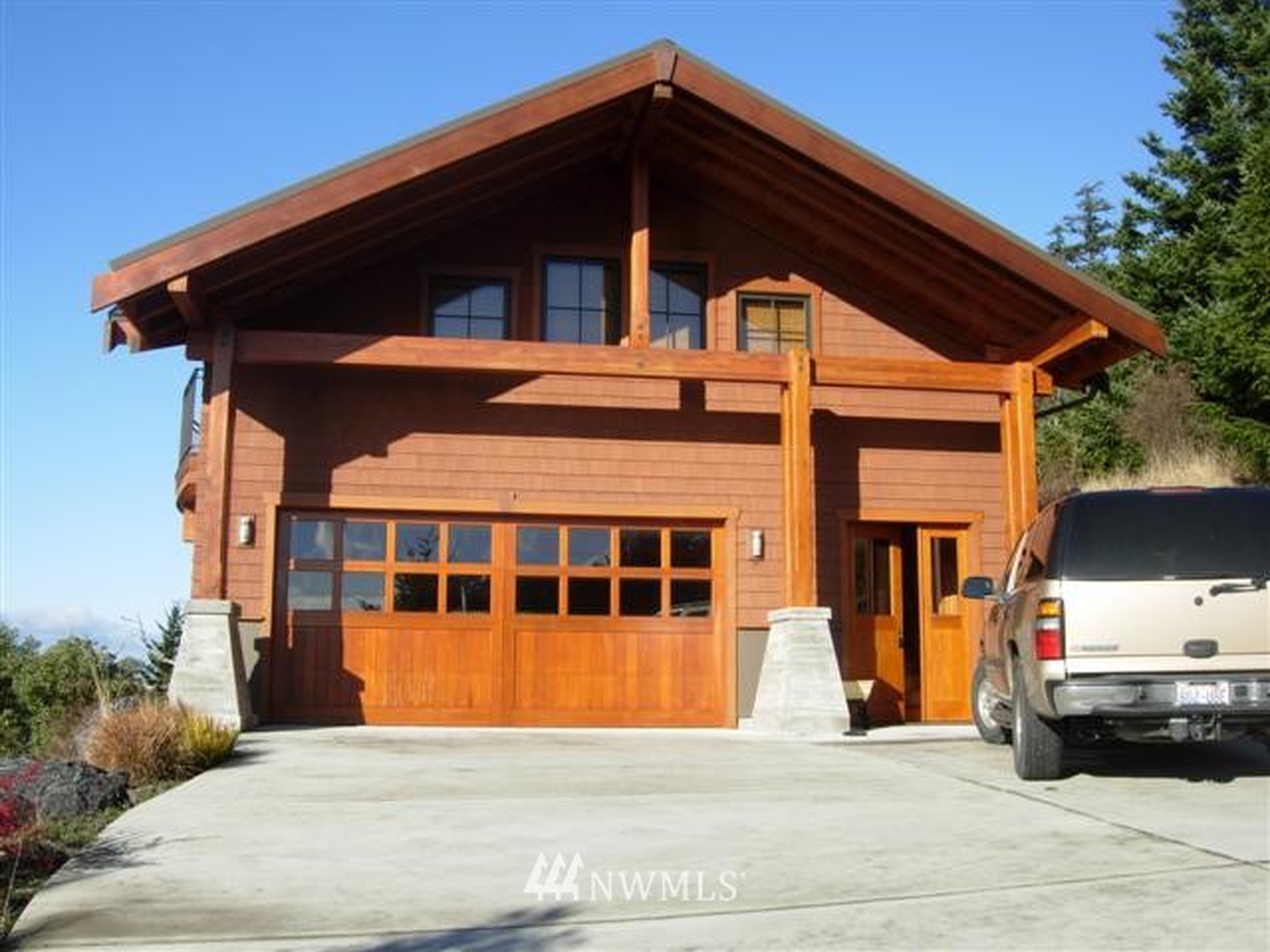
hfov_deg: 51.4
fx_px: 1321
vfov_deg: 39.7
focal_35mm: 36
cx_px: 635
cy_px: 476
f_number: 5.4
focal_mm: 7.5
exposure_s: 1/256
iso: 50
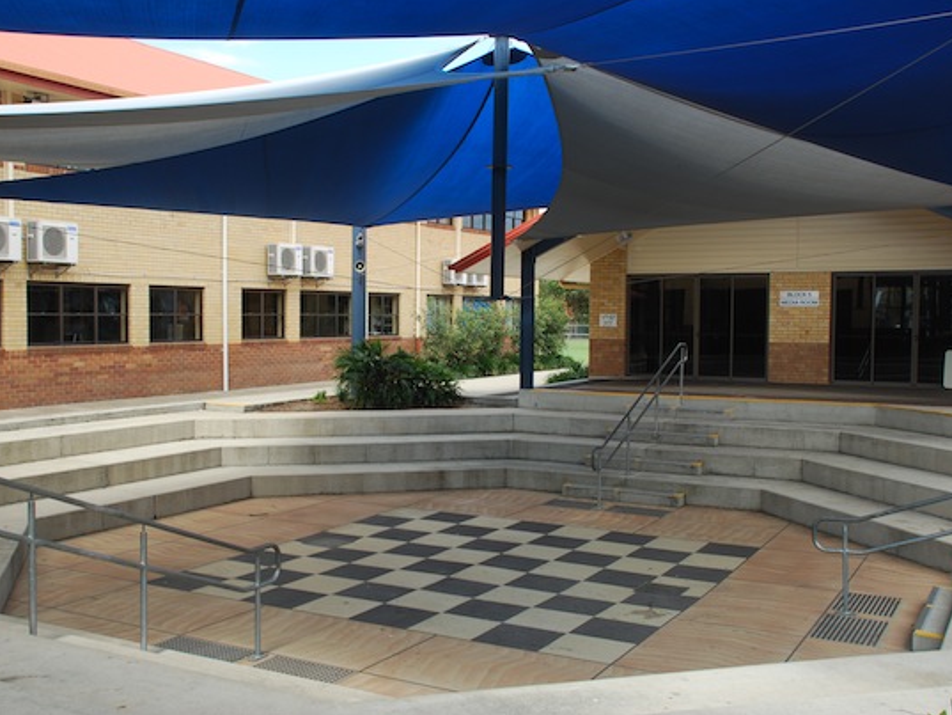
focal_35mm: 40
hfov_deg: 46.8
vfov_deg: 36.0
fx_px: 1100
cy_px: 352
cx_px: 445
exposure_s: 1/125
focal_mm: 24
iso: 110
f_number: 5.6
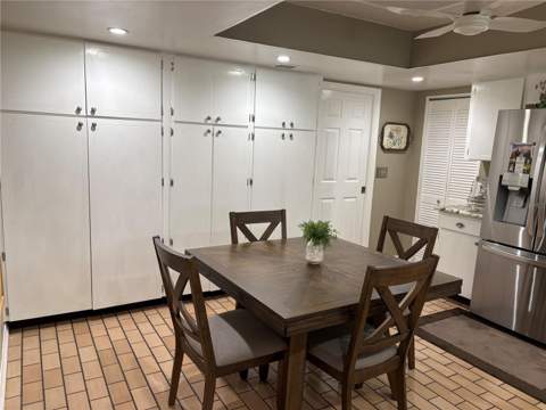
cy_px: 205
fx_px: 410
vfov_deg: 53.1
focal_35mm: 26
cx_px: 273
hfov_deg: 67.3
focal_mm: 5.96
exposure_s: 1/60
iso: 125
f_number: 1.6
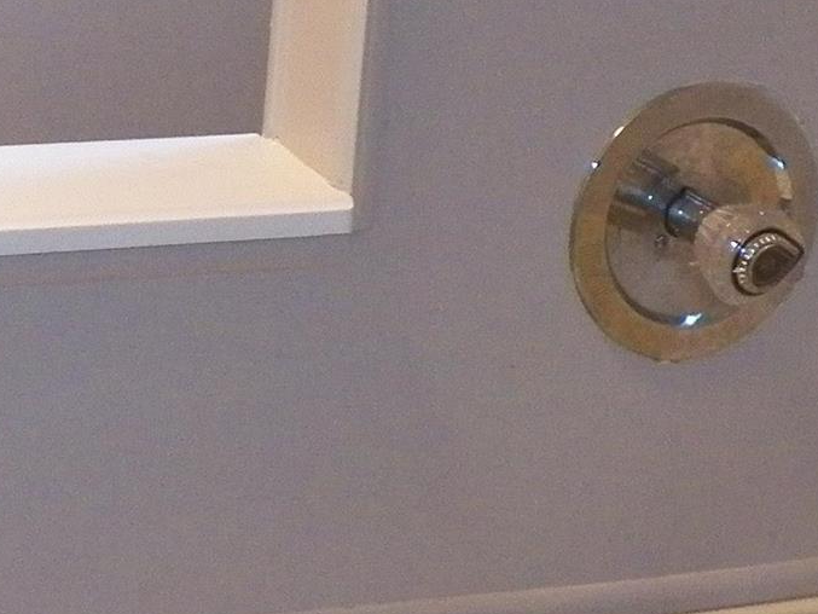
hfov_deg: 15.2
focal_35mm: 127
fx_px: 3002
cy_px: 322
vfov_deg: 11.7
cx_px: -35
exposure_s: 1/30
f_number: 2.8
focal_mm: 4.9
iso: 400
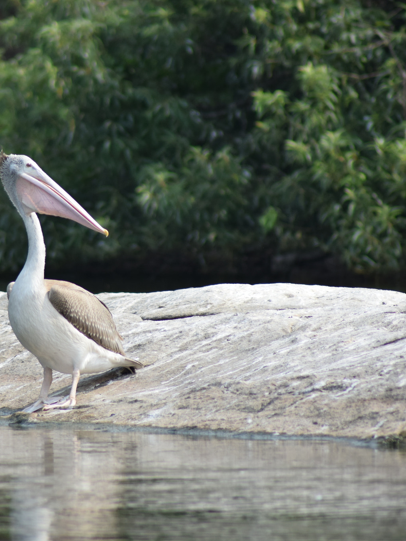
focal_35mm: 650
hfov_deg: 2.3
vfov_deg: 3.1
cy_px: 271
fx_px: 10165
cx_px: 77
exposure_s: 1/1250
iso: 400
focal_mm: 300
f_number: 5.6
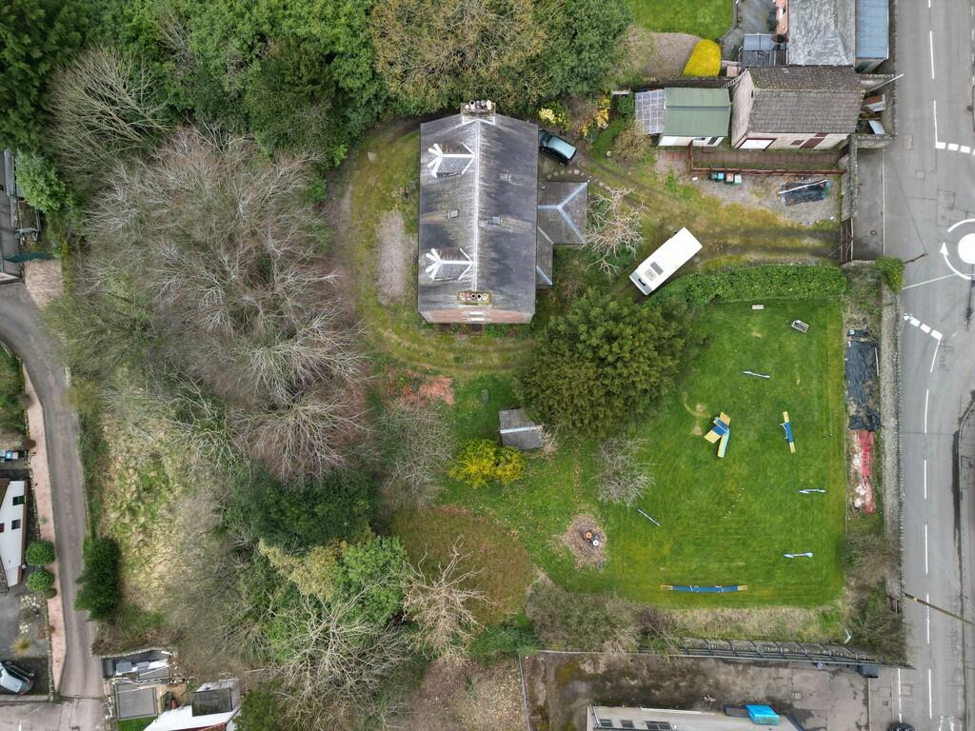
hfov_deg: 71.6
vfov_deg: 56.8
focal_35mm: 24
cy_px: 366
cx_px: 488
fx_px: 676
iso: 100
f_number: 1.7
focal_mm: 6.72
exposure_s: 1/50
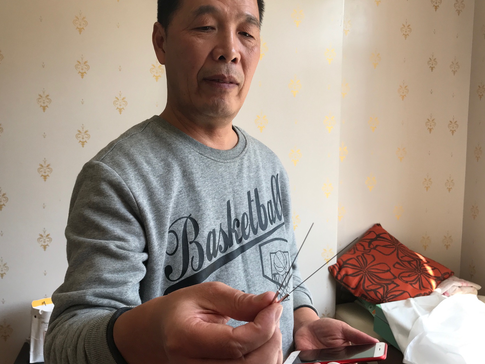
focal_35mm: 34
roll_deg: -0.4
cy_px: 182
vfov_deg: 41.8
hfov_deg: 54.0
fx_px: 476
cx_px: 246
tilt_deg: -4.8
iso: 32
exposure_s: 1/100
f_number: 1.8
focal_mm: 3.99
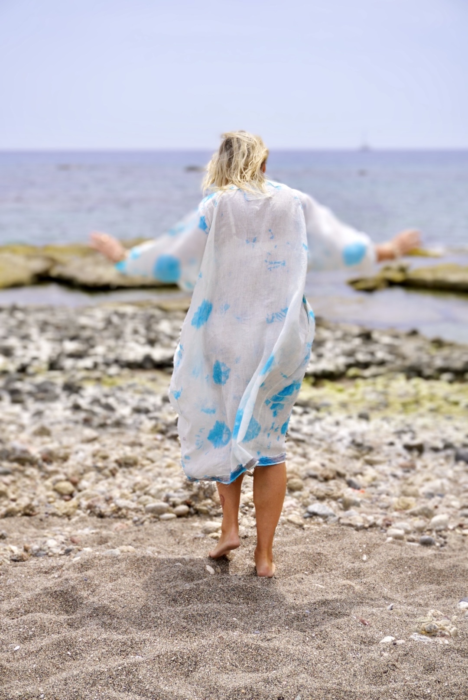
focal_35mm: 46
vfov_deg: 42.3
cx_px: 234
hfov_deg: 29.0
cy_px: 350
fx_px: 905
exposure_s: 1/800
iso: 100
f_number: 5.6
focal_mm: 31
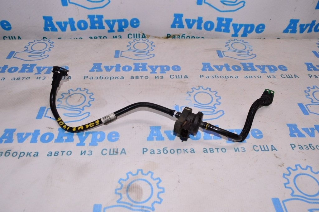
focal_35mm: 30
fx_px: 266
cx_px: 160
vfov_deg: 43.5
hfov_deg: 62.0
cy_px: 106
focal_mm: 20
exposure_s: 1/200
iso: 1600
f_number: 8
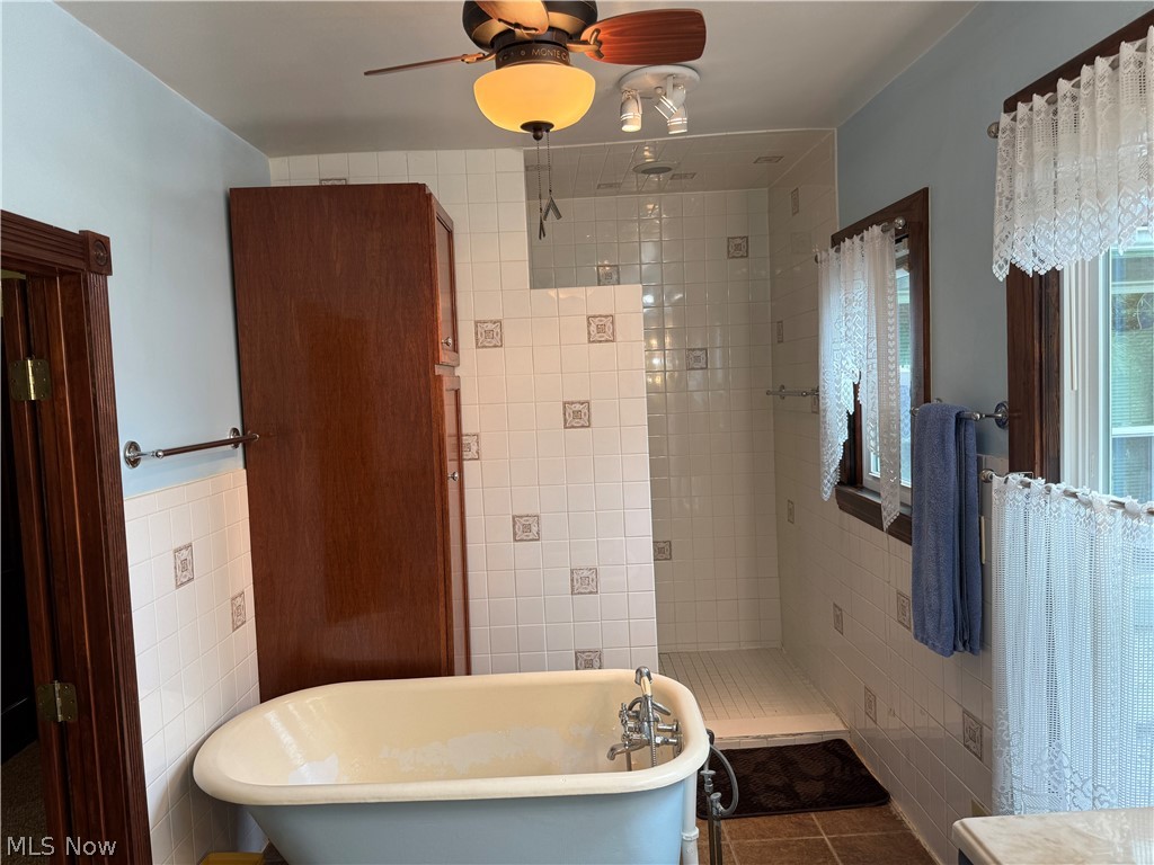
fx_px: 800
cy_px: 432
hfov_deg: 71.6
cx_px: 577
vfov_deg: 56.8
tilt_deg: -2.0
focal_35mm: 24
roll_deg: +2.3
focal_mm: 6.76
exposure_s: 1/120
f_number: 1.78
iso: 80
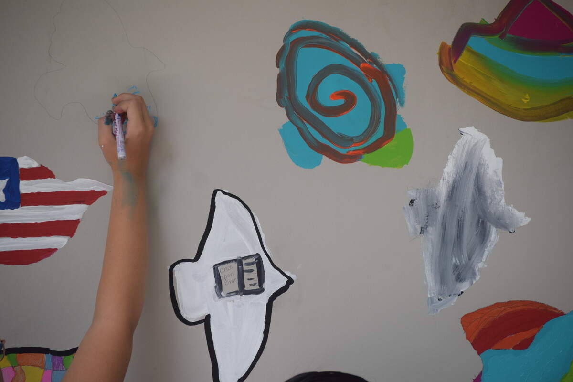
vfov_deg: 8.3
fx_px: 2626
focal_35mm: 165
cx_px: 286
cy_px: 191
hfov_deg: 12.5
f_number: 4.5
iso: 800
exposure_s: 1/1000
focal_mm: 110
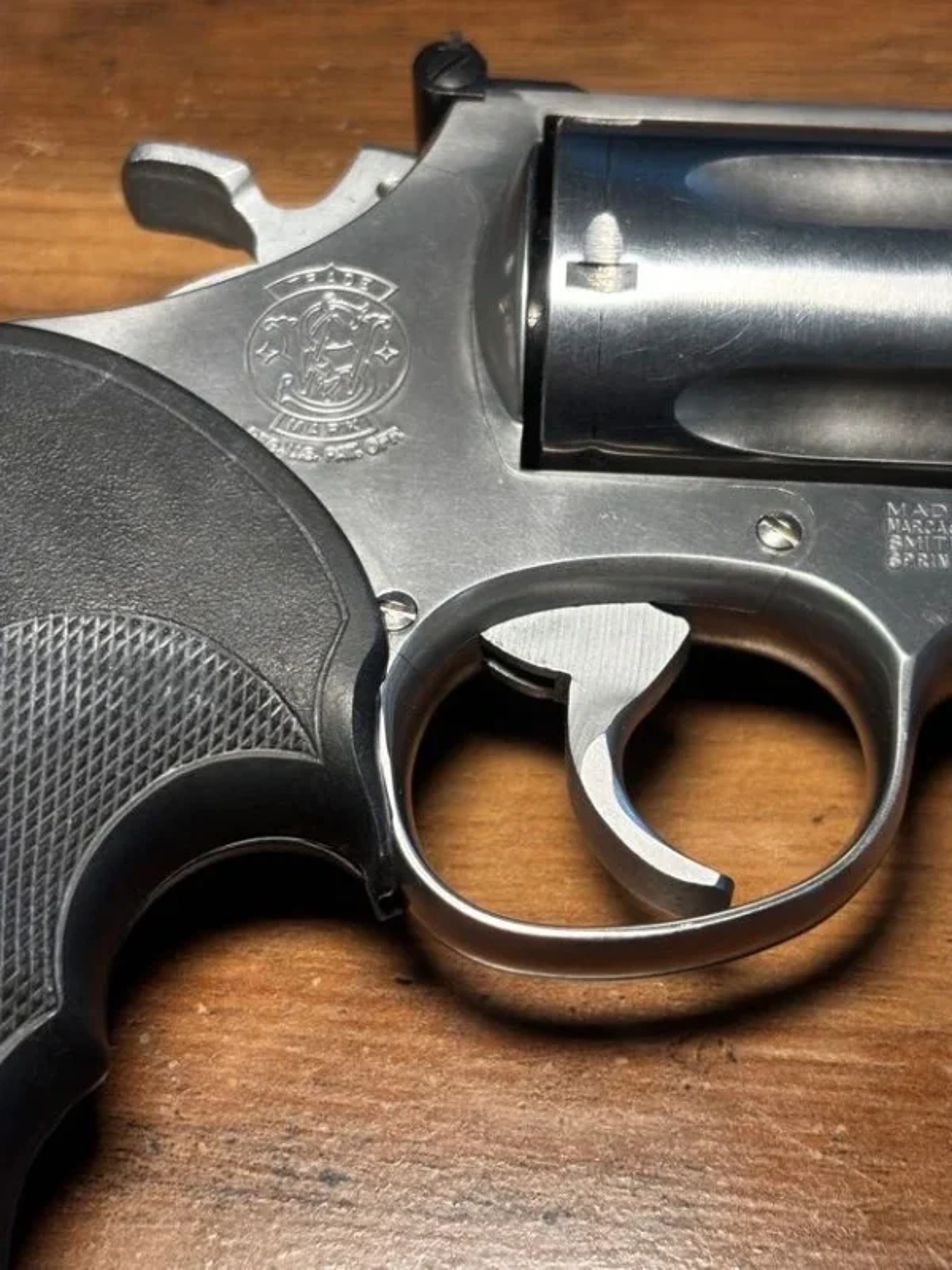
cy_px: 635
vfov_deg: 36.8
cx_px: 476
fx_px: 1907
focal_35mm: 52
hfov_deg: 28.0
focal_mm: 5.96
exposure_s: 1/60
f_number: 1.6
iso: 64
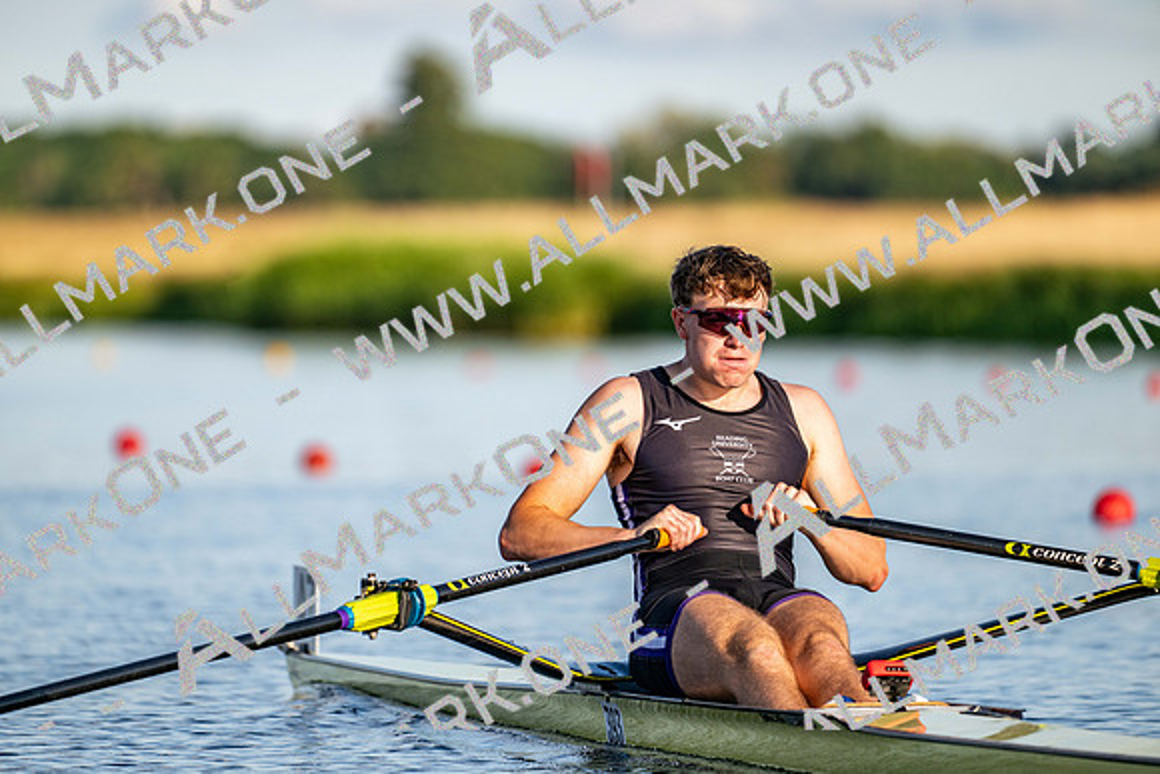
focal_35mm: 400
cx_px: 580
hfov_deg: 5.2
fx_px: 12891
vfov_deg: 3.4
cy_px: 387
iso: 320
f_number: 4.5
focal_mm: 400
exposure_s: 1/2500
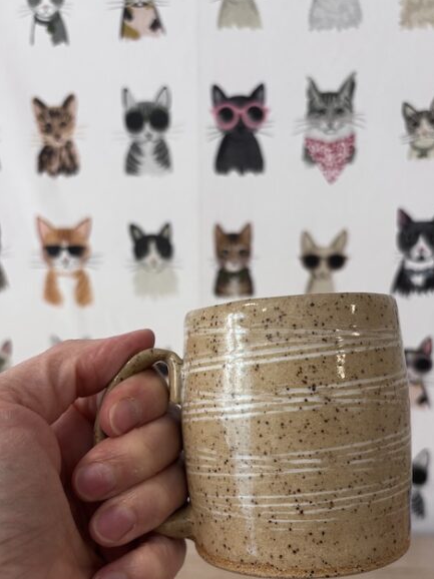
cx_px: 203
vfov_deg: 50.3
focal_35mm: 36
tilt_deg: -14.4
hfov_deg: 39.6
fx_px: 602
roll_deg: -1.0
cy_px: 395
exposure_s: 1/60
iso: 125
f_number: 1.6
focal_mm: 5.96
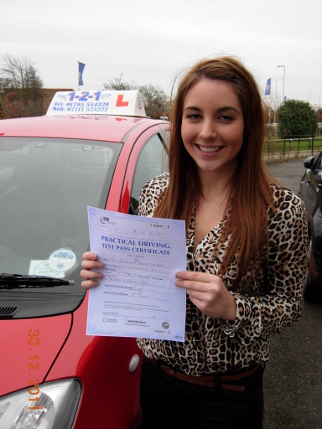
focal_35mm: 36
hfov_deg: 39.7
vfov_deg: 51.4
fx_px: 446
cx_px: 161
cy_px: 214
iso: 50
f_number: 3.8
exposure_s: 1/104
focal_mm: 7.5
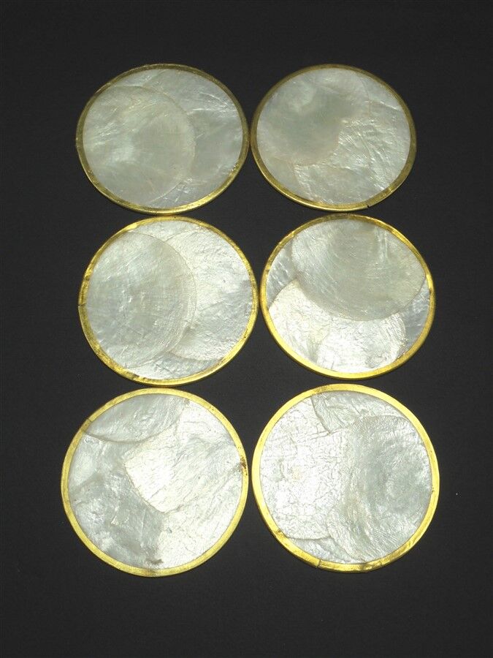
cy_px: 329
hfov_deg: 33.6
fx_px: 817
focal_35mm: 43
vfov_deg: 43.9
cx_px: 246
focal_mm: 7.8
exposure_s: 1/125
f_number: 4.5
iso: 100
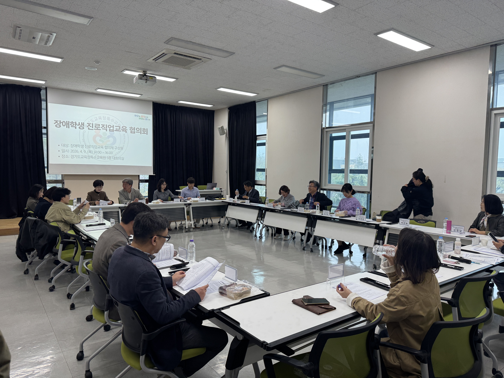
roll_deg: -0.4
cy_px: 189
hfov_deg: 71.6
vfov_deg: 56.8
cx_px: 252
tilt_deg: -3.6
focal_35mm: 24
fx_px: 349
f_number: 1.78
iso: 100
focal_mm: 6.76
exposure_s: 1/120
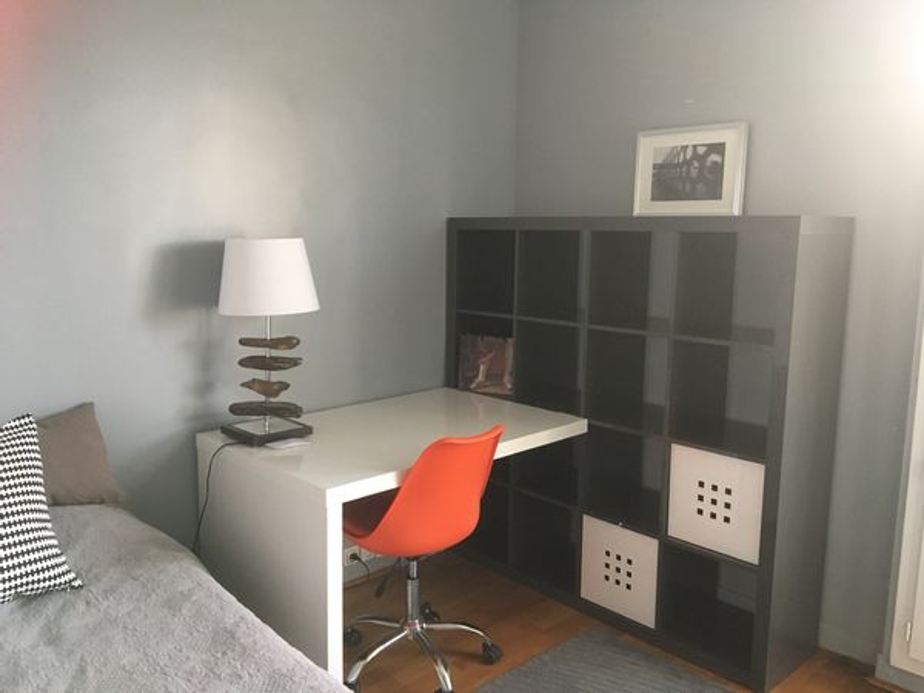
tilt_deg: -10.2
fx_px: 774
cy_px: 346
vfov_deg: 48.2
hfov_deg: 61.7
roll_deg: +0.5
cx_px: 462
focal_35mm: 29
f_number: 2.2
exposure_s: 1/33
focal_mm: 4.15
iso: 200
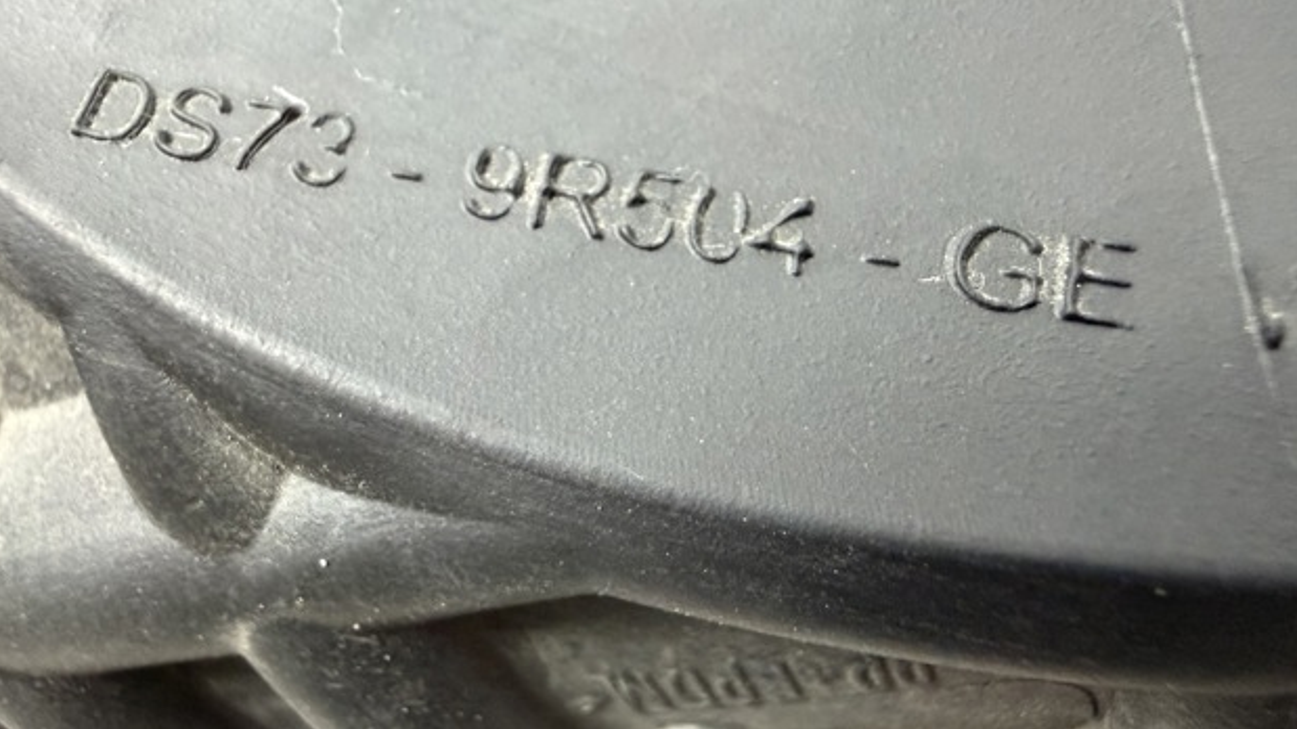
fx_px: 928
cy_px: 330
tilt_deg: -74.6
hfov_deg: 69.9
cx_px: 631
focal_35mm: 27
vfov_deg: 42.8
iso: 500
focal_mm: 2.22
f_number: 2.2
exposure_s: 1/50
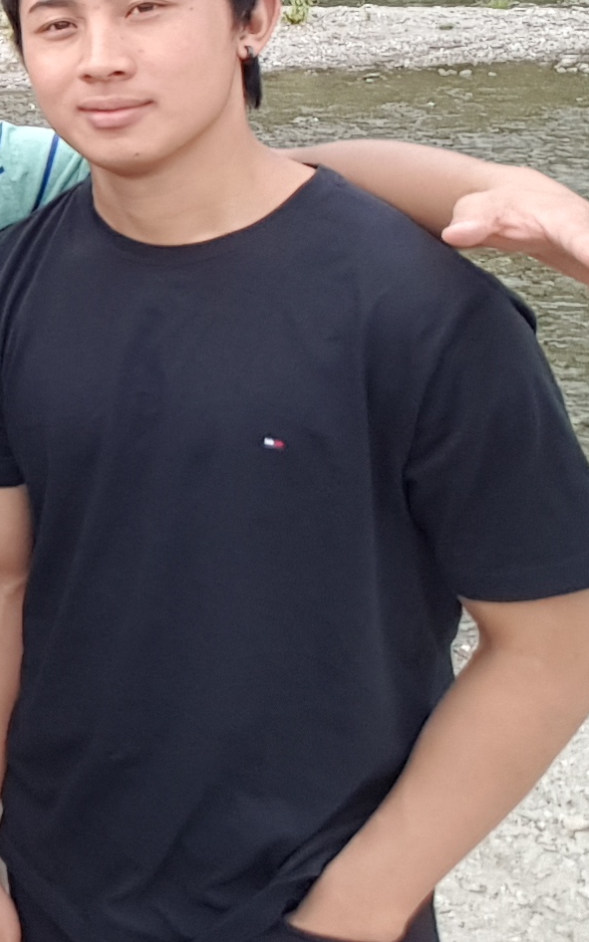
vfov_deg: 32.4
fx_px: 1567
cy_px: 165
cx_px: -582
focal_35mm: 61
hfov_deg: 16.4
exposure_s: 1/382
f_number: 1.7
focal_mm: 2.1
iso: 50
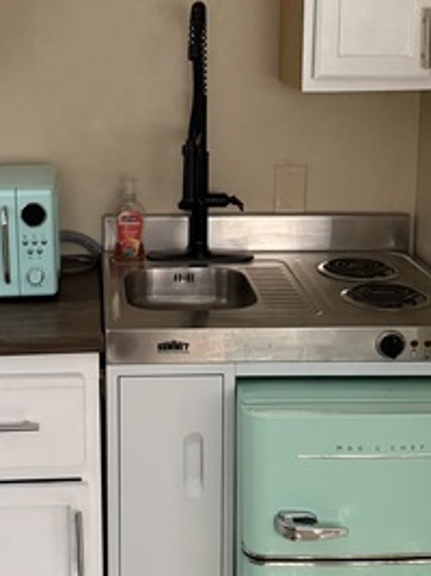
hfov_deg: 24.2
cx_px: 121
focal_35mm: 60
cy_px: 156
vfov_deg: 31.7
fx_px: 997
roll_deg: -0.2
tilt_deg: -8.7
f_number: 1.78
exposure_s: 1/60
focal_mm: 6.76
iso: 640
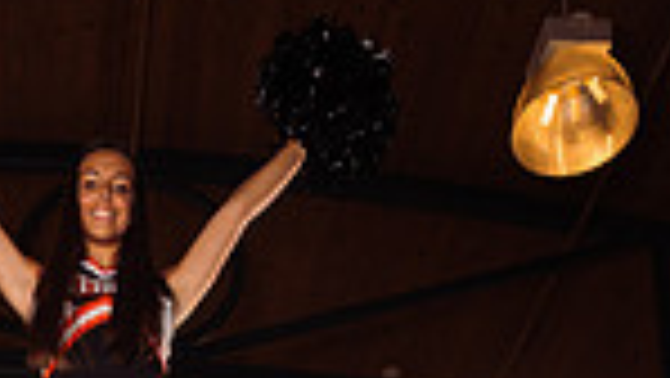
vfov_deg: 12.2
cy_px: 945
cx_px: 85
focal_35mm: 76
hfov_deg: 27.0
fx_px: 1351
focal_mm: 24
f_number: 7.1
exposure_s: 1/200
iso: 200
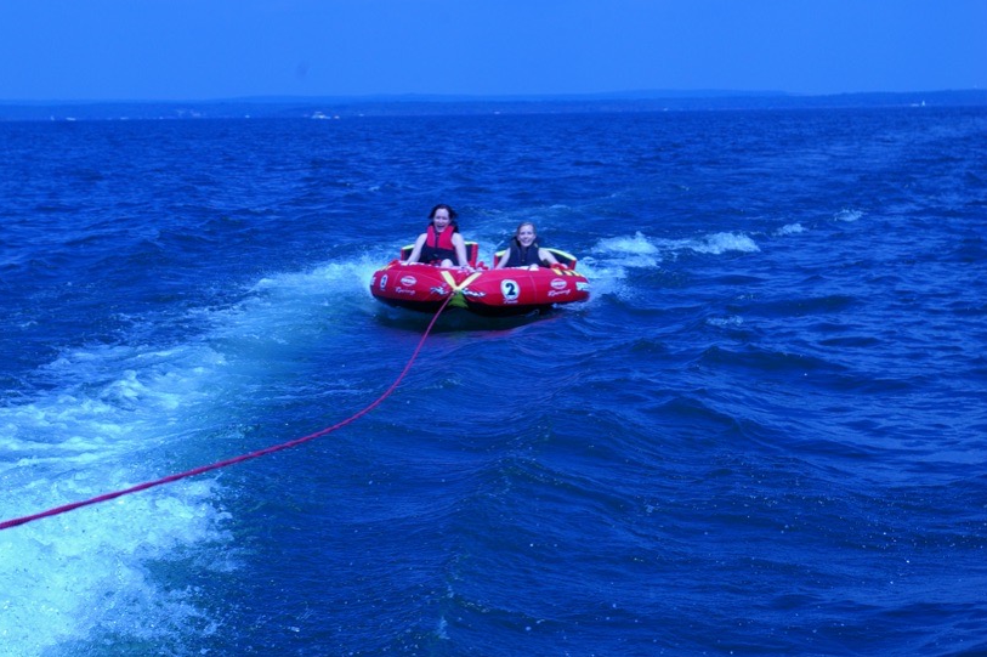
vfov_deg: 14.9
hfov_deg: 22.3
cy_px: 296
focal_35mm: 92
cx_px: 443
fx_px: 2509
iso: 200
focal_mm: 55
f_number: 11
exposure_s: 1/350
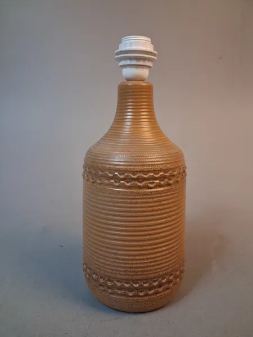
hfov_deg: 51.4
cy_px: 168
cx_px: 126
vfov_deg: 65.3
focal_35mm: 27
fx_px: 263
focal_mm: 4
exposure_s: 1/50
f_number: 1.8
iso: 250
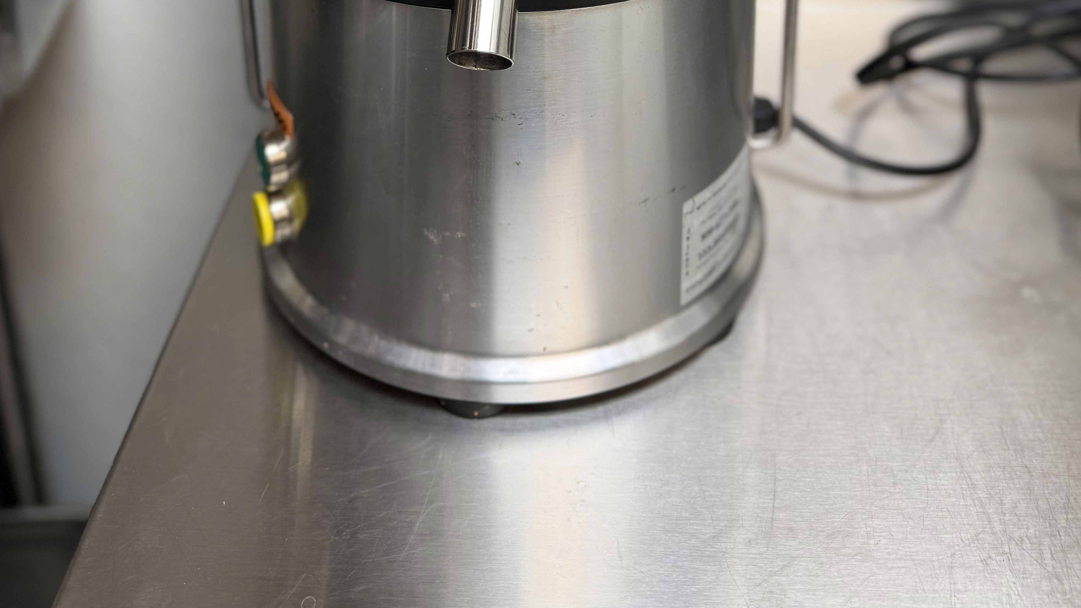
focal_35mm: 39
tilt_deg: -18.9
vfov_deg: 26.2
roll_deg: -1.1
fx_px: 1118
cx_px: 526
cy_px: -172
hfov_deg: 51.6
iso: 80
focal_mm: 6.76
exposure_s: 1/63
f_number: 1.78
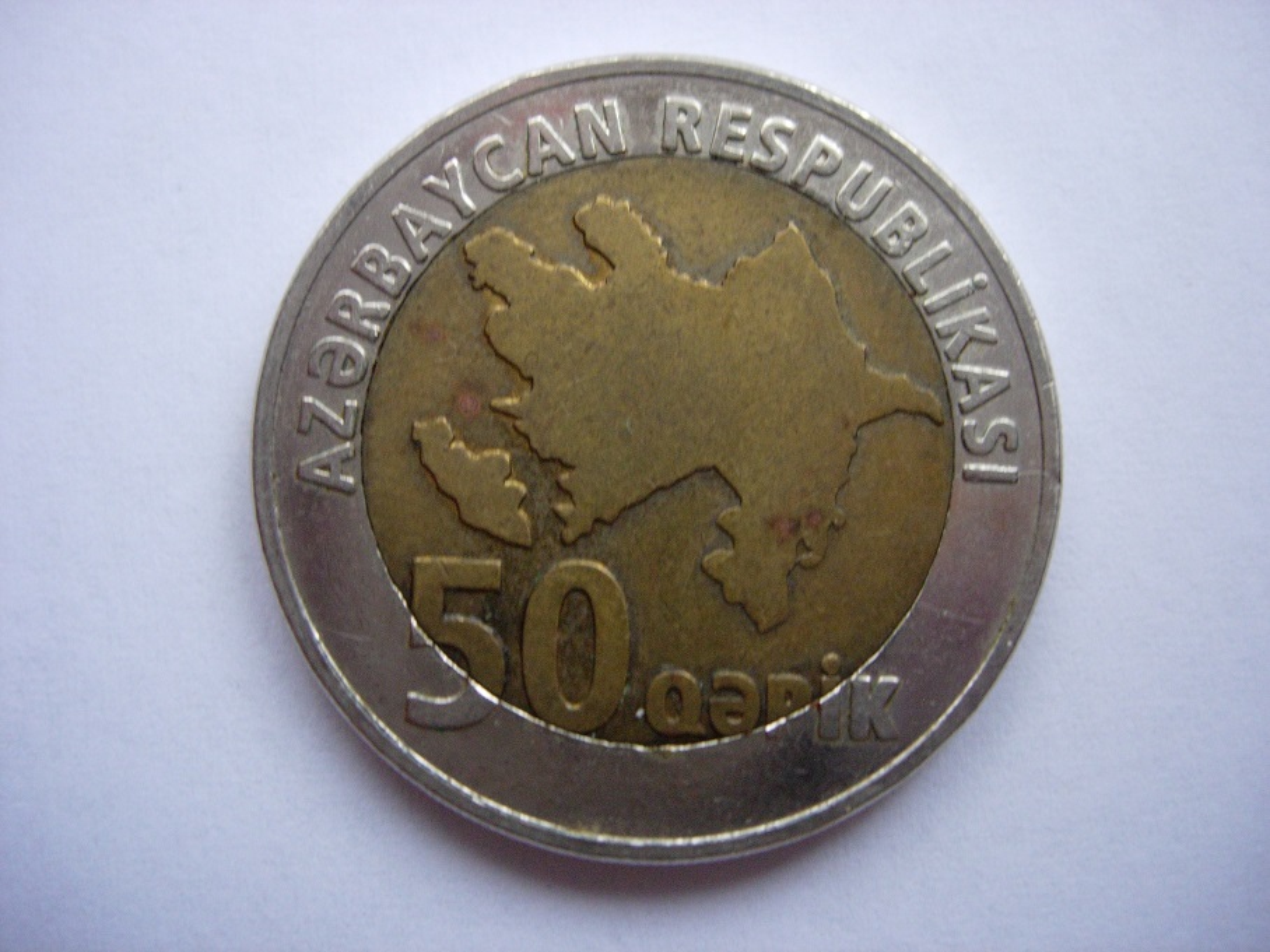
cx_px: 635
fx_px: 1394
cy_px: 476
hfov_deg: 49.0
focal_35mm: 38
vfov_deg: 37.7
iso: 200
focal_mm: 7.8
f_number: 2.8
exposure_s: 1/29.3
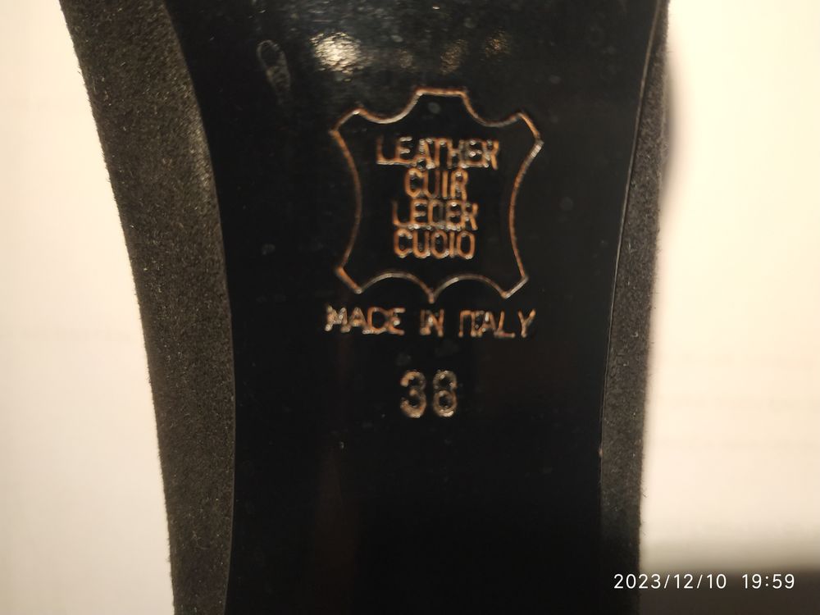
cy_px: 308
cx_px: 410
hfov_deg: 71.6
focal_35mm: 24
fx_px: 569
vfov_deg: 56.8
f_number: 1.9
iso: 320
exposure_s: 1/100
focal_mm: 3.94
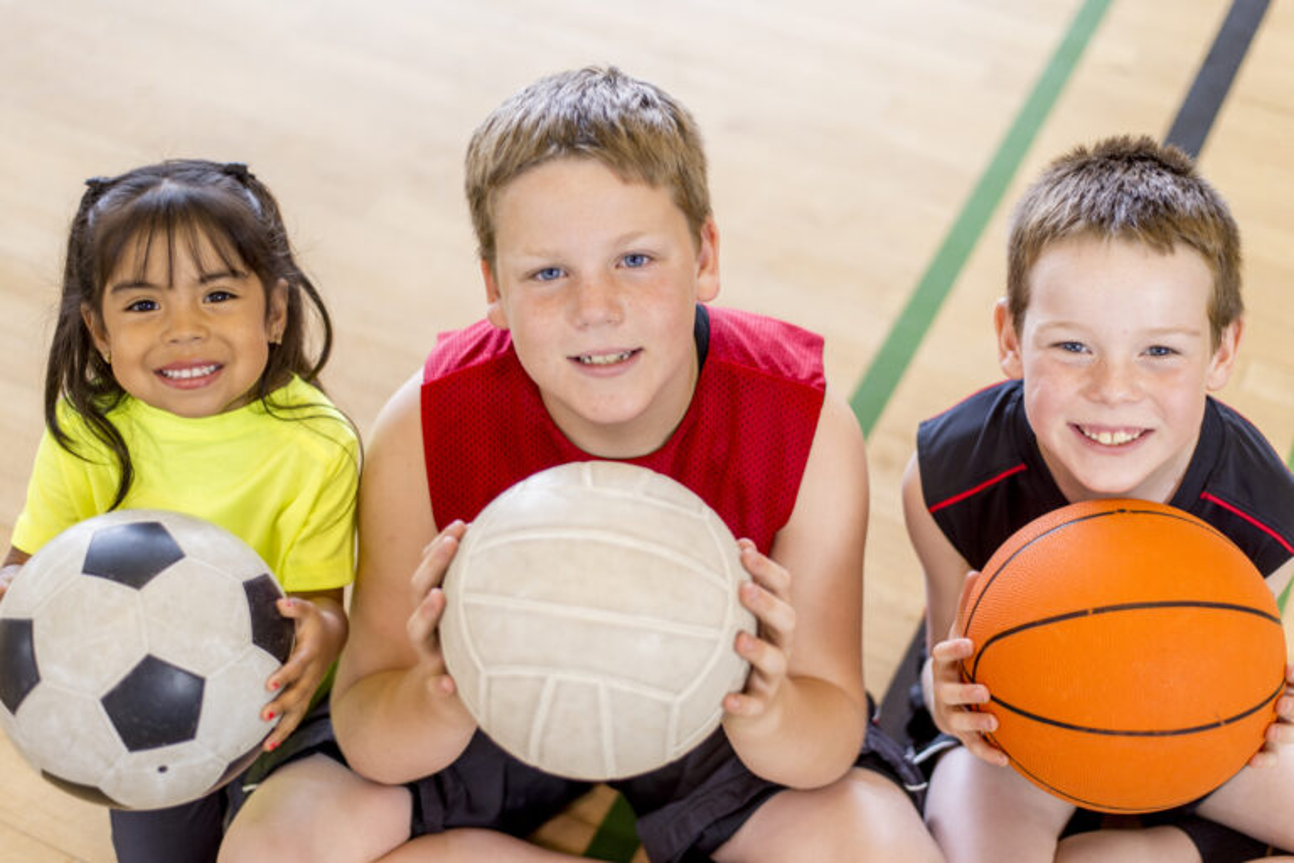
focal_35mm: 50
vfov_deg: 27.0
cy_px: 432
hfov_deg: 39.6
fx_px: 1797
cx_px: 647
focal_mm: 50
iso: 320
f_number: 2
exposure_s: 1/160
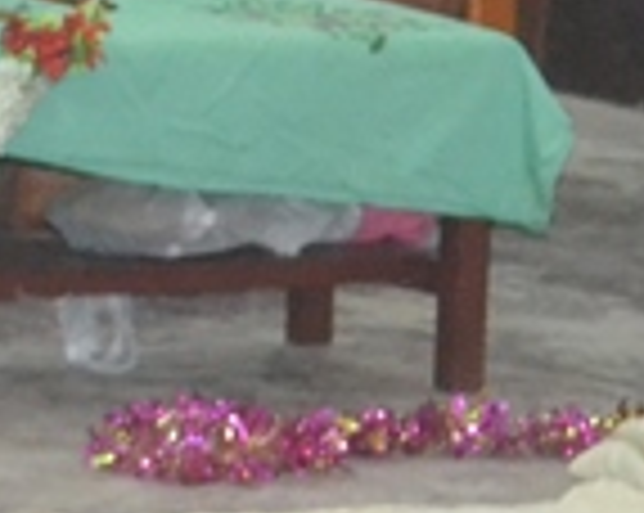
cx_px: -401
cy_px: -799
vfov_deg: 4.1
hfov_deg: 5.3
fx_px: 6928
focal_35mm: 364
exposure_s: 1/60
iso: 3200
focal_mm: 36
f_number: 5
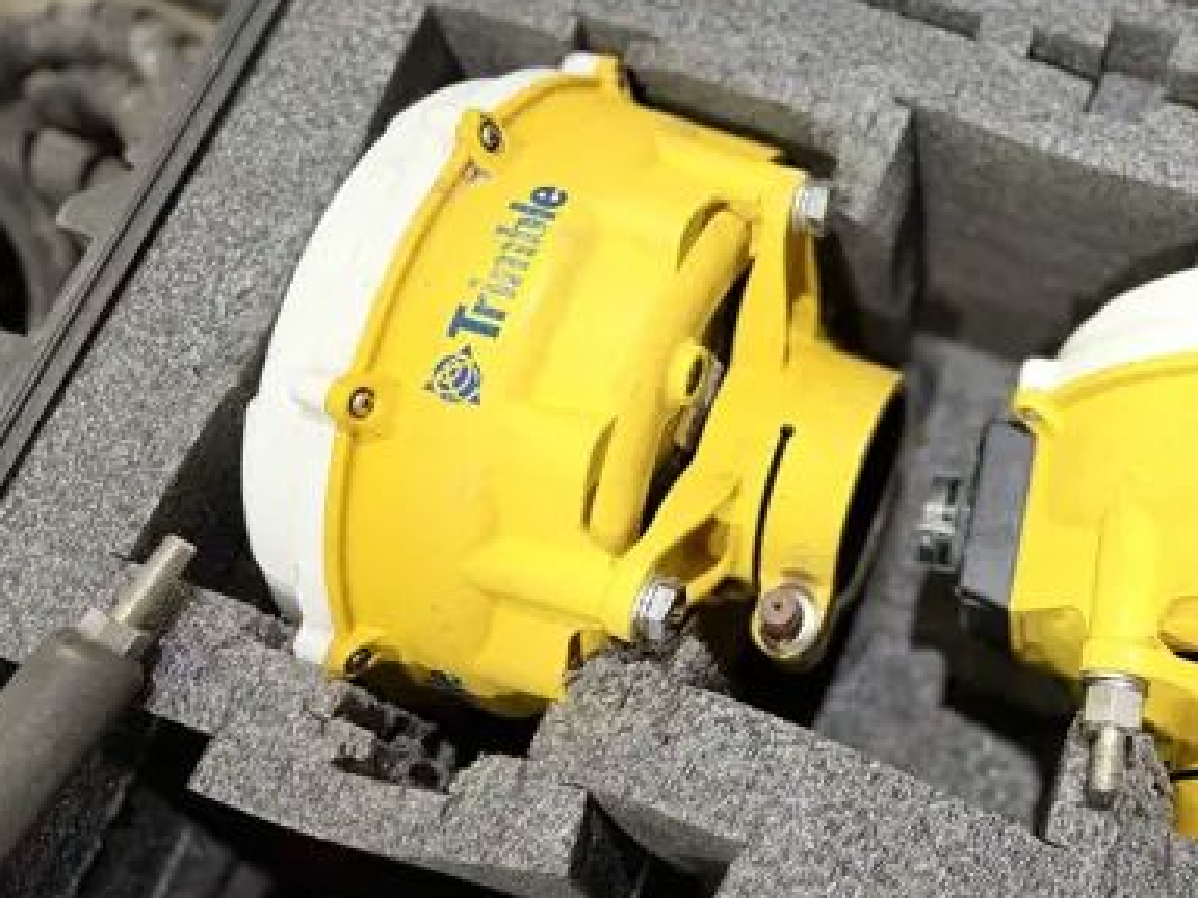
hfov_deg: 44.2
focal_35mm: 40
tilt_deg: -69.8
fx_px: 1384
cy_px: 412
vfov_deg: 35.9
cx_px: 980
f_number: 1.78
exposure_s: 1/50
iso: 160
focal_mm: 6.76
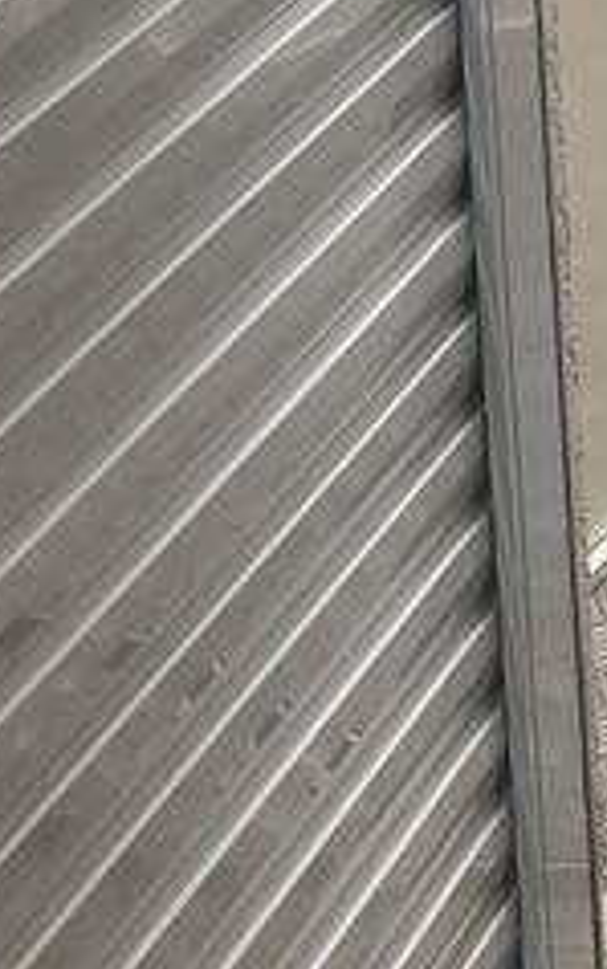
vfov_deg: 14.3
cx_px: 1458
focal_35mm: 125
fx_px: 3305
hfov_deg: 9.4
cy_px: -896
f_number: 1.8
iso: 239
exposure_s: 1/59.9
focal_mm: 4.81
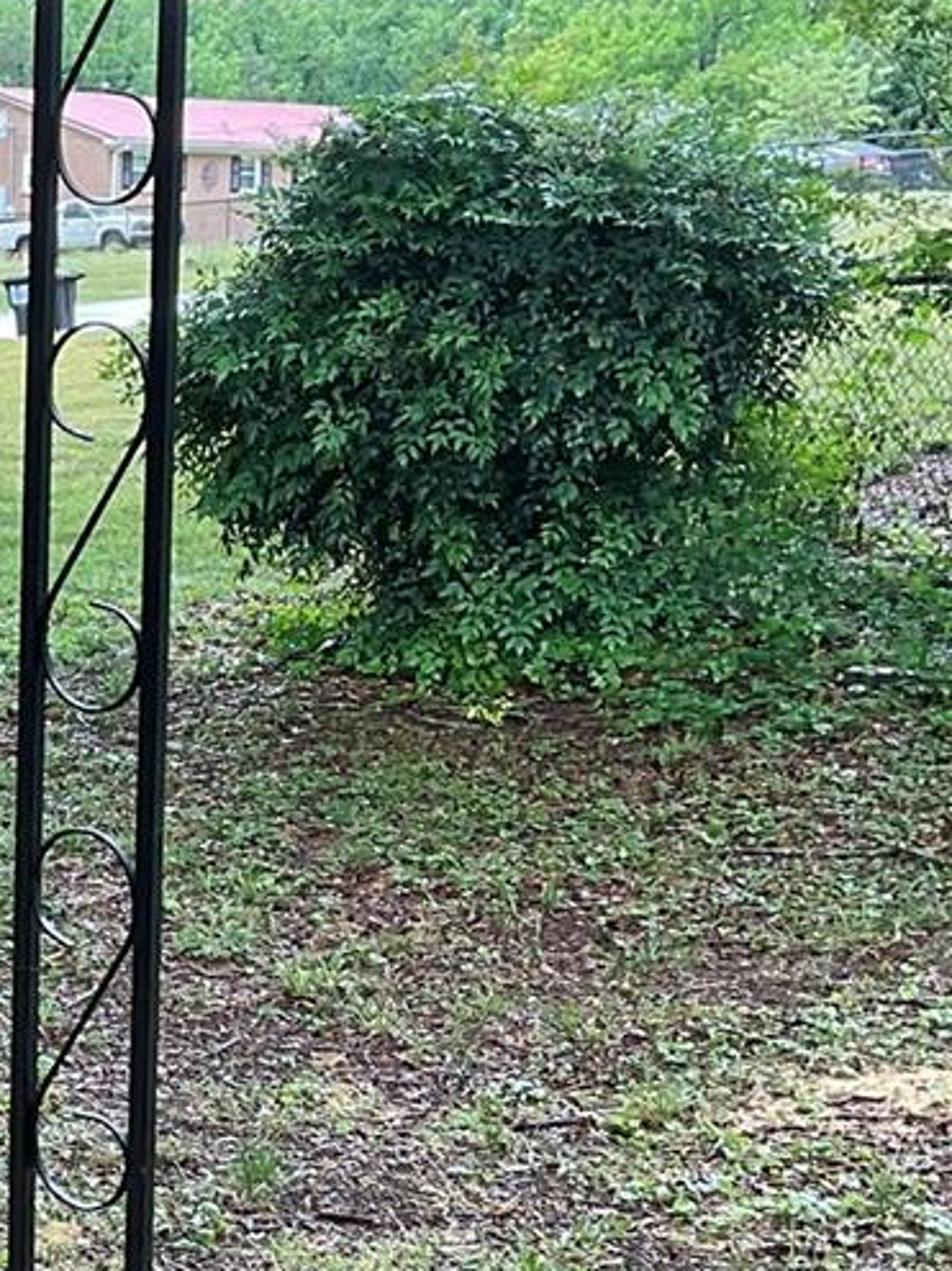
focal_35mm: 90
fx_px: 3302
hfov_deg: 15.1
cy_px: 711
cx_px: -523
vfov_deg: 21.8
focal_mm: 3
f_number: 1.8
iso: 25
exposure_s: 1/120
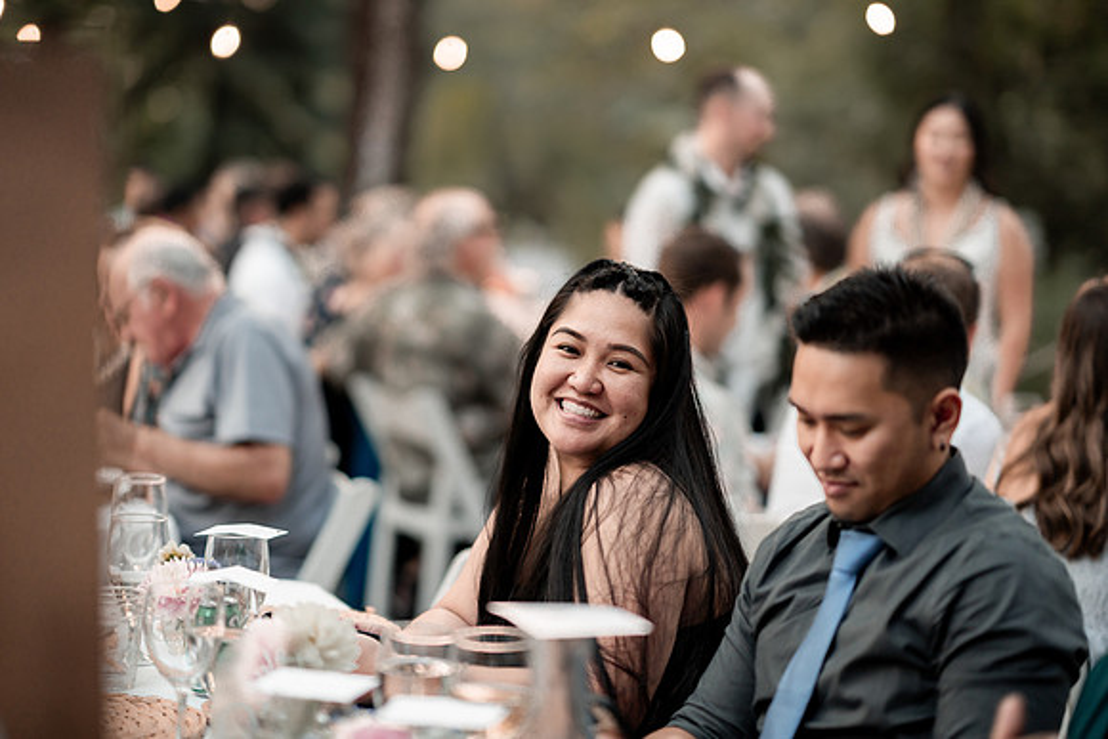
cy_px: 370
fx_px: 2617
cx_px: 554
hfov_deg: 23.9
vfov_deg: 16.1
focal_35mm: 85
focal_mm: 85
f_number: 1.4
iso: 400
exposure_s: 1/400
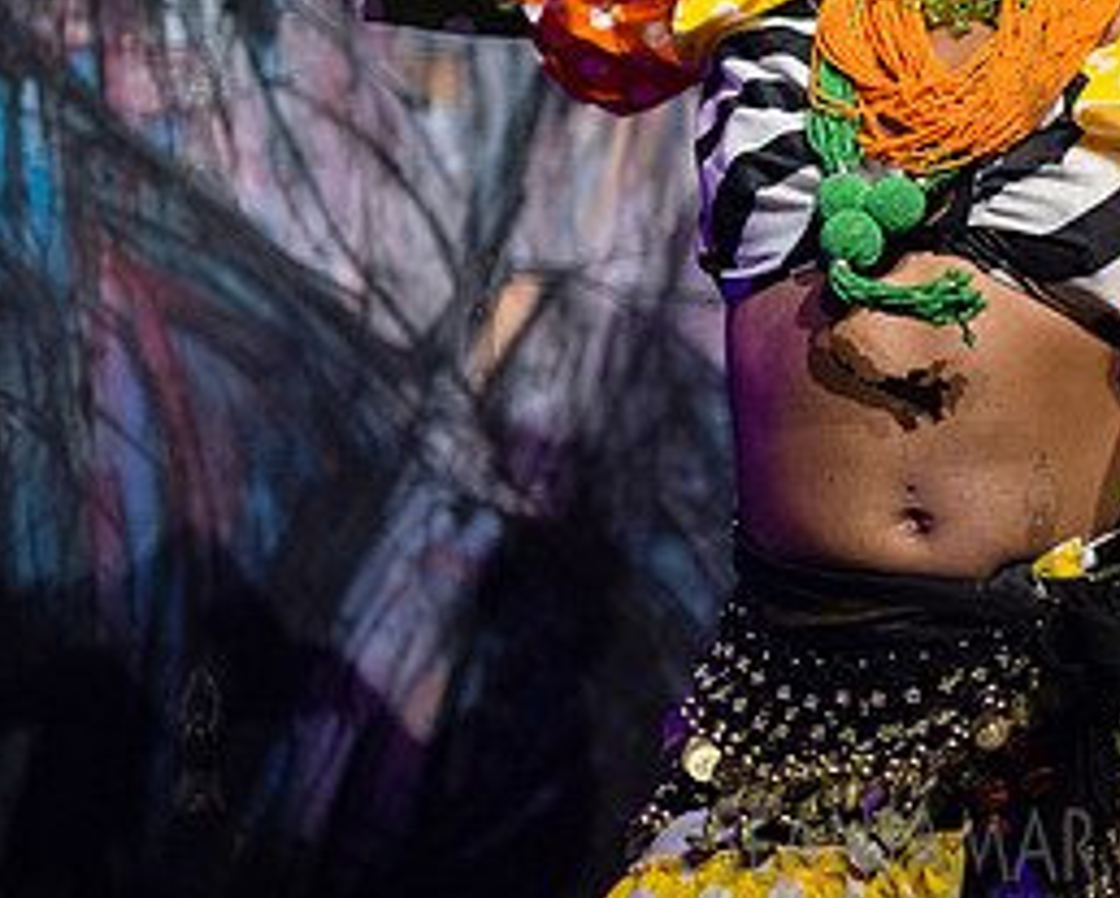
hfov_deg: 21.9
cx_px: 1195
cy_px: 212
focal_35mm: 83
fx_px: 2754
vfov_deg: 18.4
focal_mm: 35
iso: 3200
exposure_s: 1/400
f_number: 2
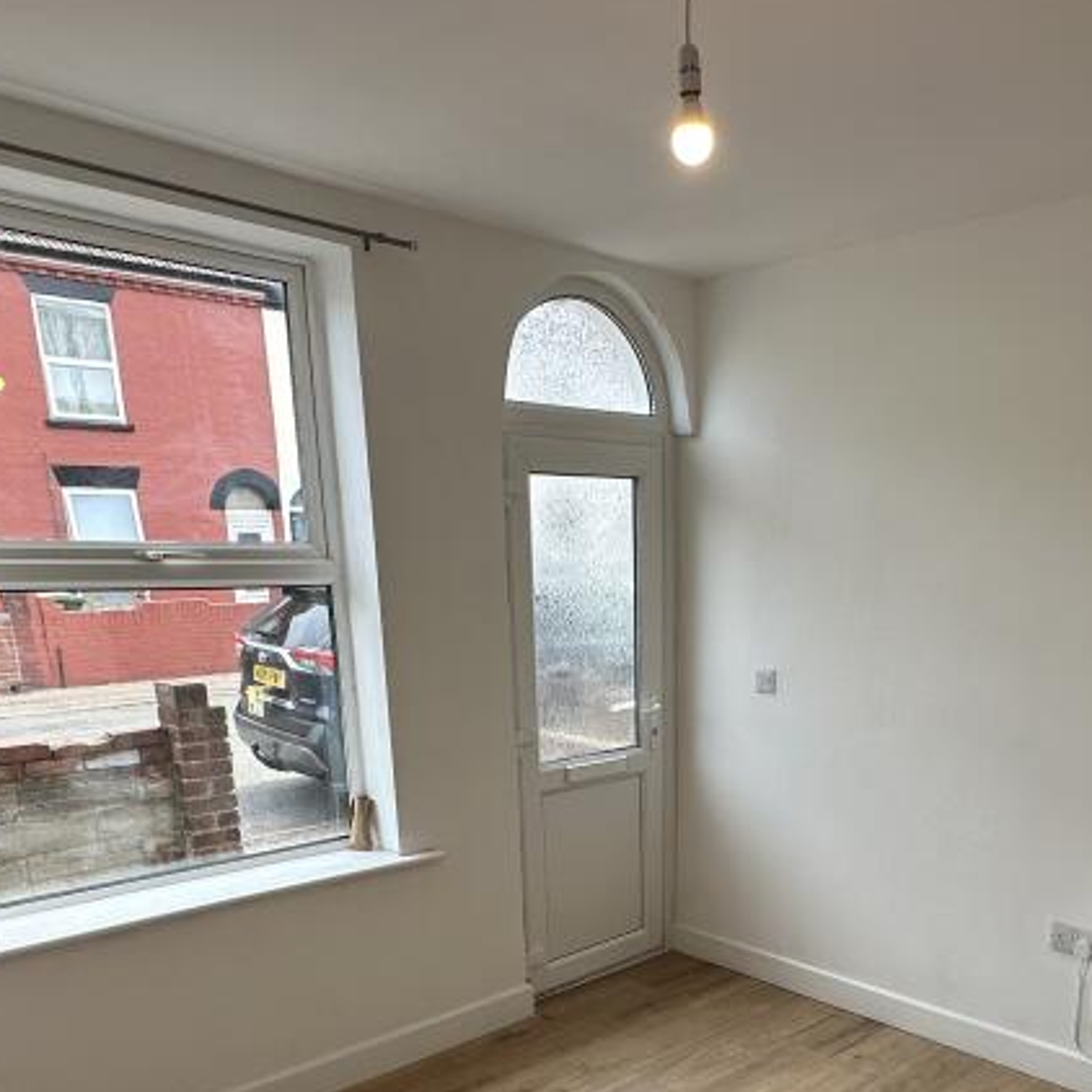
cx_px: 668
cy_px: 851
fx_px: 1071
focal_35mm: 30
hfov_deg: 53.6
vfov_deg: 51.2
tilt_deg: -17.1
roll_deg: +0.7
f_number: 2.2
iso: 40
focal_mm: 2.22
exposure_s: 1/179
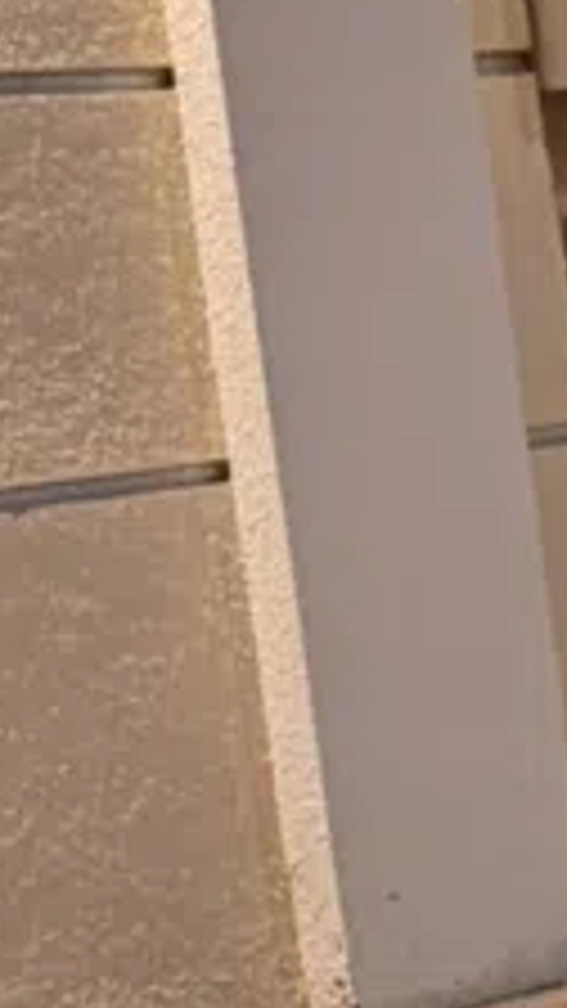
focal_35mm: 159
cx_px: 2236
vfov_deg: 13.4
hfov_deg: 6.3
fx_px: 4250
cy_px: 916
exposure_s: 1/33
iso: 800
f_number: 1.78
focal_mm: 6.76
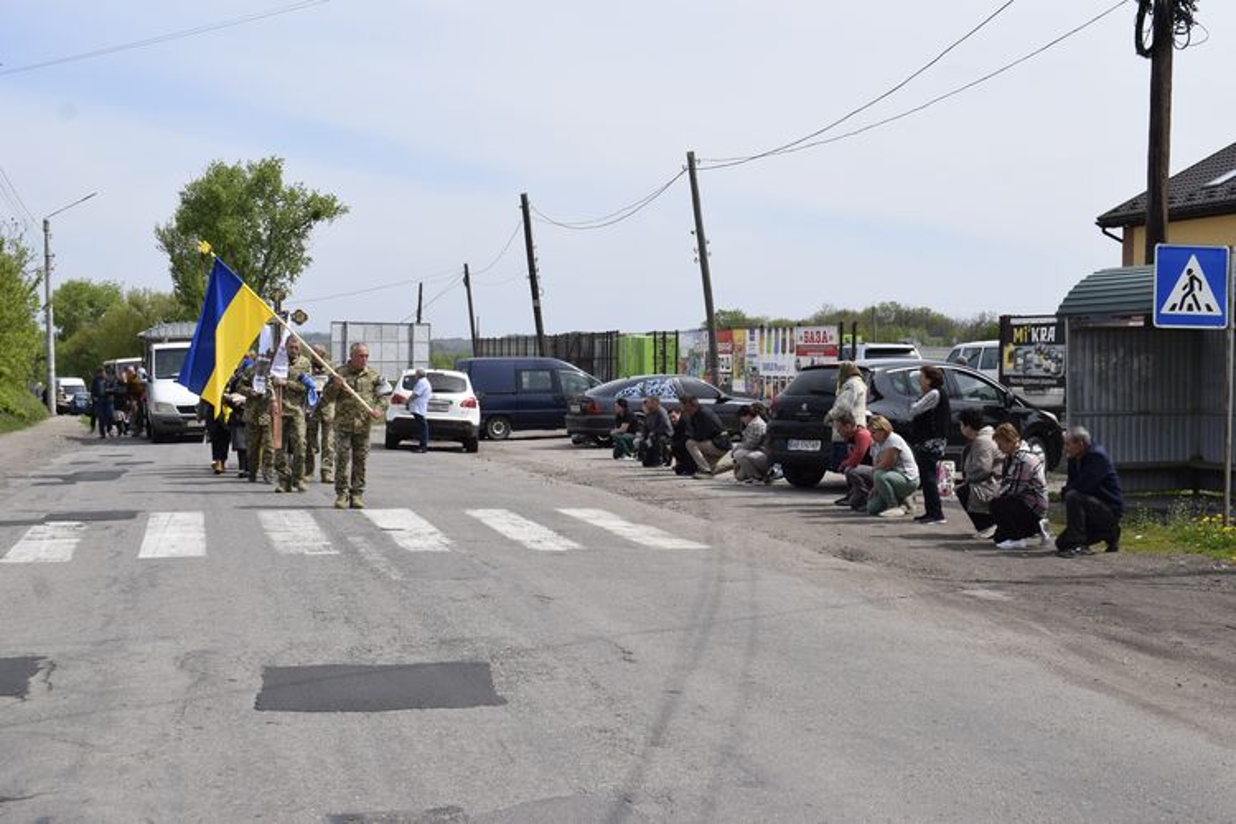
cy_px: 412
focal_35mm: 48
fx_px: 1648
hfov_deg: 41.1
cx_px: 618
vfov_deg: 28.1
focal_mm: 32
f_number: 10
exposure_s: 1/400
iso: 200
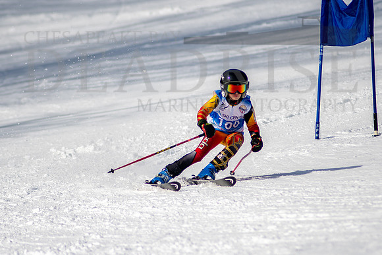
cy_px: 127
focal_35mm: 698
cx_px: 180
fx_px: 7406
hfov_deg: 3.0
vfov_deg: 2.0
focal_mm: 300
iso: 100
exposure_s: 1/6400
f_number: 2.8
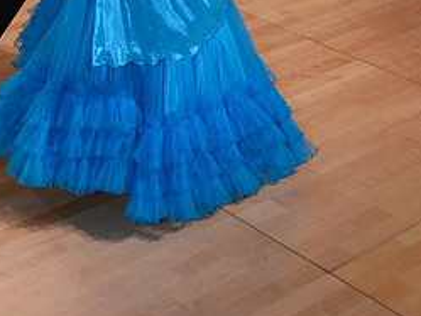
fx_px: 1144
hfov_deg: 20.9
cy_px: -145
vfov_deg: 14.7
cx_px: 192
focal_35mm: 94
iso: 2000
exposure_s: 1/250
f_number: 5.6
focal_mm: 42
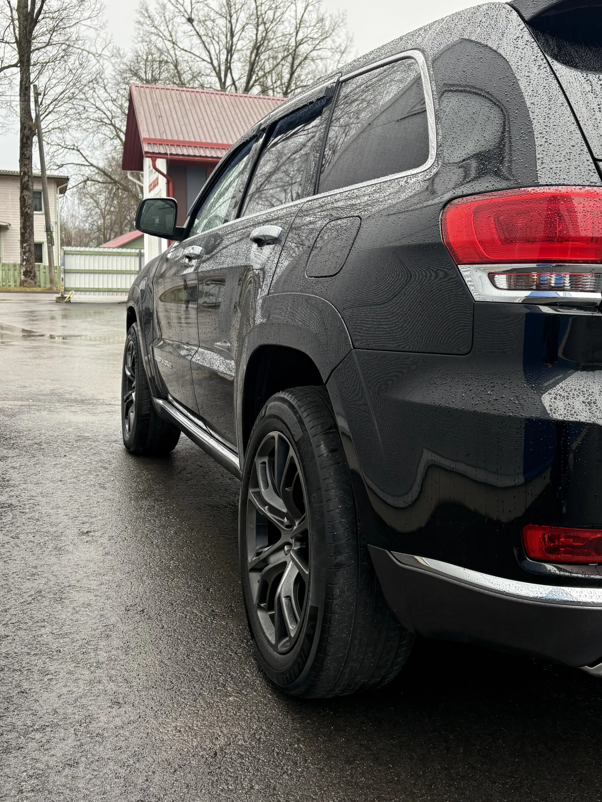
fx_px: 812
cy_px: 346
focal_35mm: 35
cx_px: 370
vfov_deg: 52.5
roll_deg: -0.9
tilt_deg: -4.8
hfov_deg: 40.5
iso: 80
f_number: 1.6
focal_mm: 5.96
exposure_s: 1/135
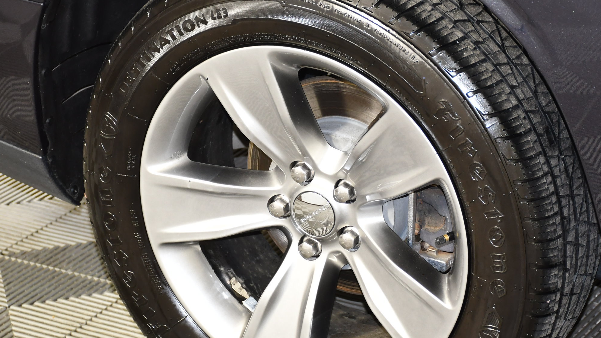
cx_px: 341
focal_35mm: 123
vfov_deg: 9.8
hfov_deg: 17.4
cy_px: 218
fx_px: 1960
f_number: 4.8
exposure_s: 1/100
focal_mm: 56
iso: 640
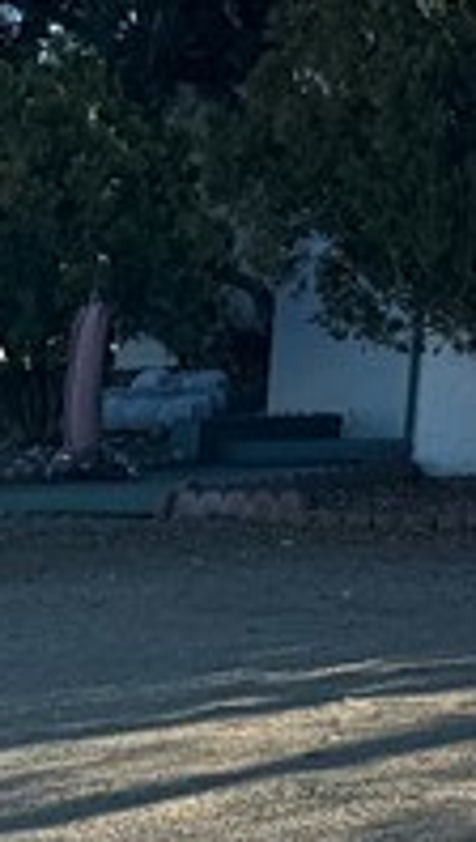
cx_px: 1606
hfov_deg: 7.5
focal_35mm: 135
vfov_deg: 15.2
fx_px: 3016
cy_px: -242
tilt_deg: +11.1
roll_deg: +0.5
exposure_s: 1/3413
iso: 80
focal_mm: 6.86
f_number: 1.78
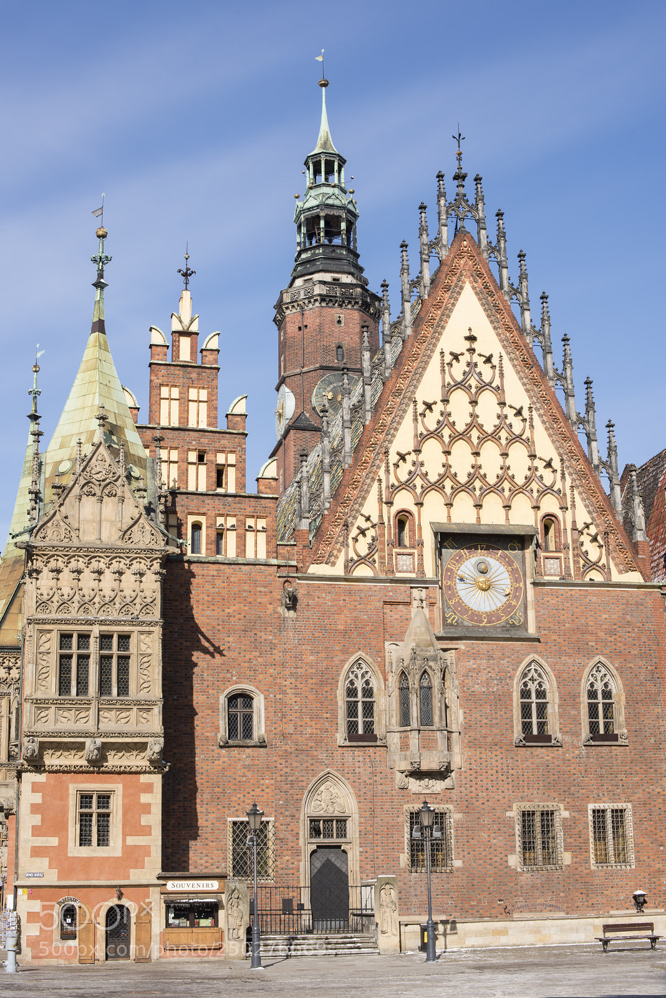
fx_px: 1386
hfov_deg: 27.0
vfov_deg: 39.6
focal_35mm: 50
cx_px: 333
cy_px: 499
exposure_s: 1/100
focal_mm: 50
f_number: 16
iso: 160
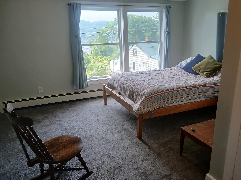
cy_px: 103
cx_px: 139
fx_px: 216
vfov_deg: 45.3
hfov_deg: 58.1
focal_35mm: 31
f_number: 1.8
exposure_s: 1/60
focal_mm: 3.98
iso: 50
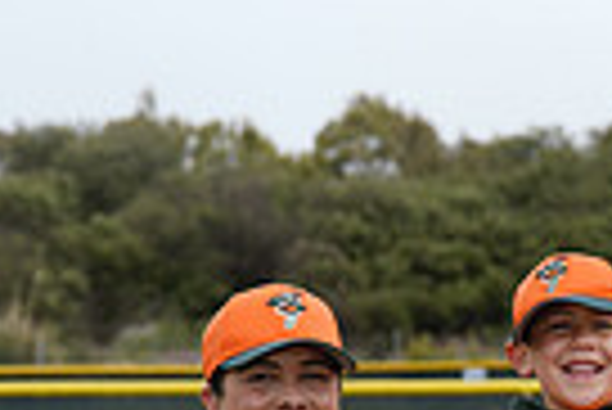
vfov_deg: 3.7
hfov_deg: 5.4
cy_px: 601
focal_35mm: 374
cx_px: 976
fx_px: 6365
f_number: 5.6
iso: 50
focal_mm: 88
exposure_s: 1/250
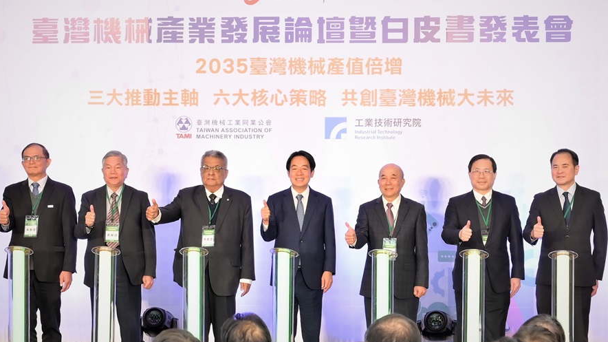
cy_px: 167
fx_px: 790
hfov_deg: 42.1
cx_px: 301
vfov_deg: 24.4
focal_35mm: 49
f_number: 5
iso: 1000
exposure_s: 1/125
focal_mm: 46
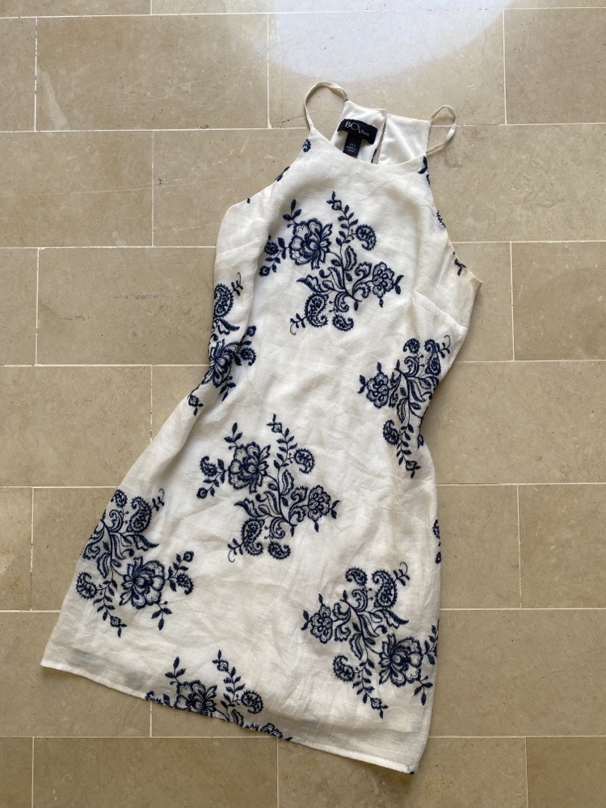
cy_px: 404
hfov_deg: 53.1
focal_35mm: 26
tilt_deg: -85.9
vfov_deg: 67.3
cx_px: 303
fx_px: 607
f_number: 1.8
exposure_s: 1/149
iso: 32
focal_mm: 4.25
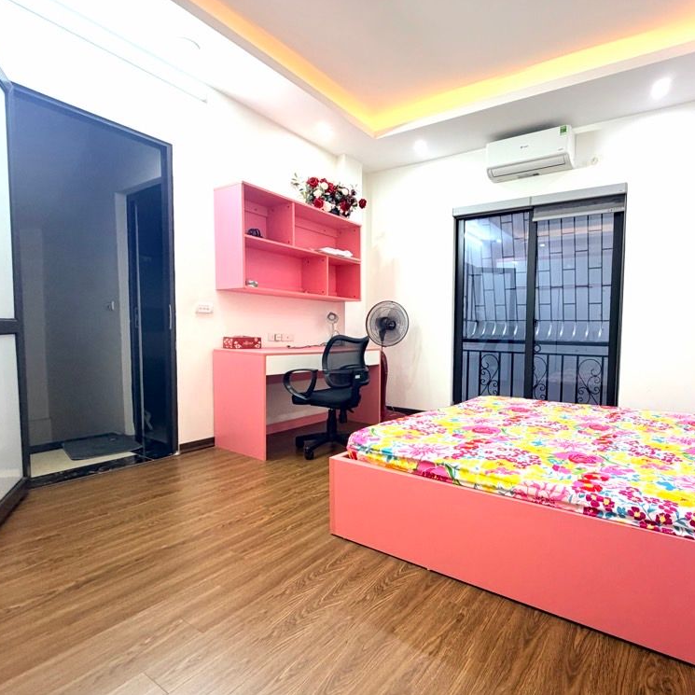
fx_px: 386
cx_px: 467
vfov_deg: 84.0
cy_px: 355
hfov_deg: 81.0
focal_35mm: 17
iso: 160
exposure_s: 1/50
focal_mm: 2.22
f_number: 2.2
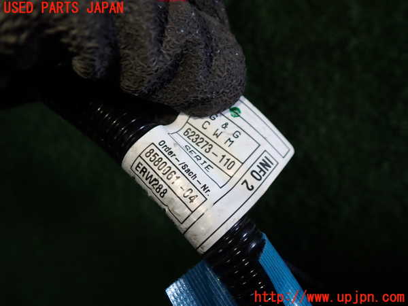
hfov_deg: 60.0
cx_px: 204
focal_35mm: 30
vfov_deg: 46.8
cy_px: 153
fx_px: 354
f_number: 2.3
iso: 100
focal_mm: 5.4
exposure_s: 1/80
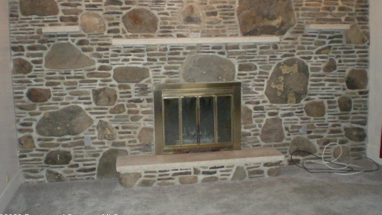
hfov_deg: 48.4
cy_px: 85
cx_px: 191
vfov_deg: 28.3
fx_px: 425
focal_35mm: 42
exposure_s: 1/60
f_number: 3.1
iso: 800
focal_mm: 6.3
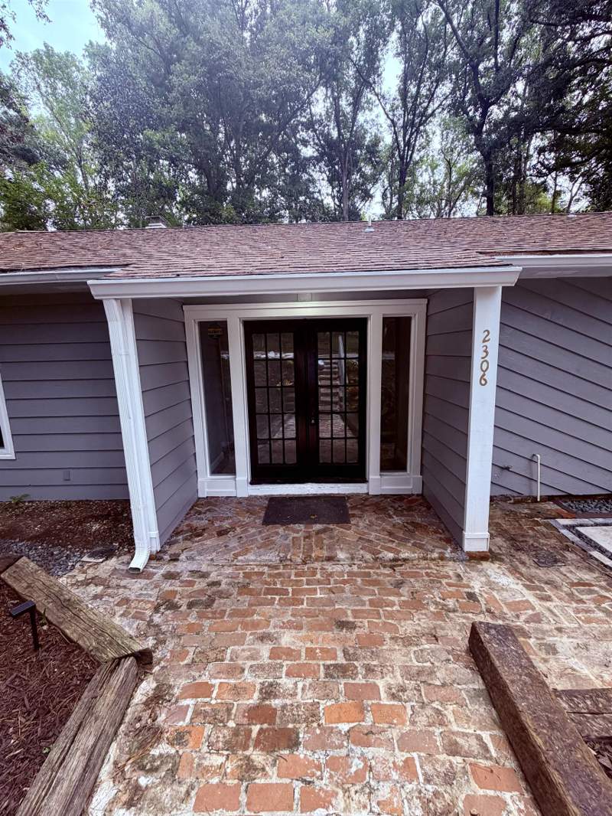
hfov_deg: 85.7
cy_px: 408
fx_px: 330
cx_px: 306
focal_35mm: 14
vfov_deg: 102.1
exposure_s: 1/121
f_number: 2.2
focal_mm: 2.22
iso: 100
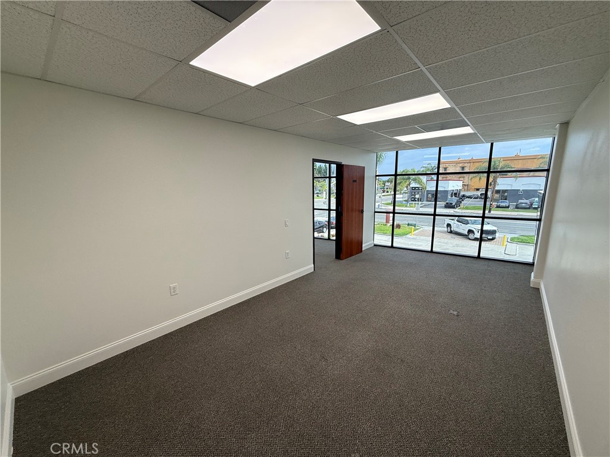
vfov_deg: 85.7
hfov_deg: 102.1
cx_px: 305
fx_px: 247
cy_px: 228
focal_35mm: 14
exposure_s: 1/141
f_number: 2.2
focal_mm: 2.22
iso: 64
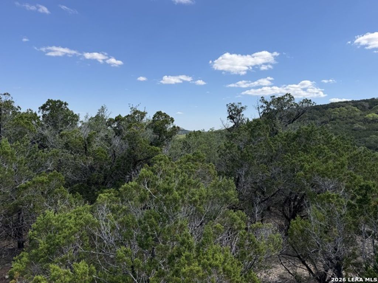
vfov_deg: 56.8
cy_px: 142
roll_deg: -0.7
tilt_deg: -5.6
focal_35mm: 24
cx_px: 189
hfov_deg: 71.6
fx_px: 262
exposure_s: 1/4167
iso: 80
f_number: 1.78
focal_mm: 6.76
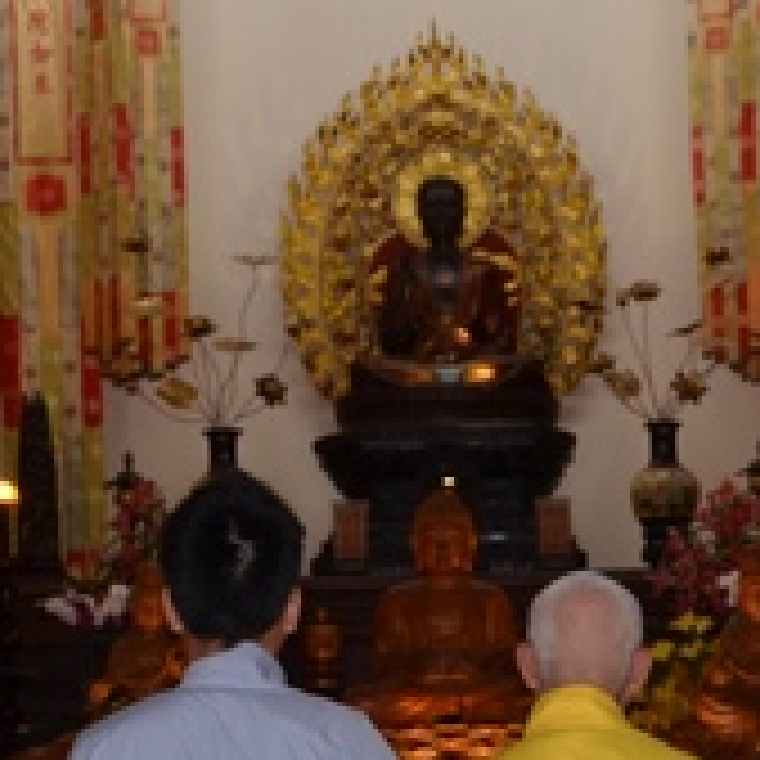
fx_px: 3403
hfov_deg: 12.6
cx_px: 778
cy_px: 857
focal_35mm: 137
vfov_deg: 12.5
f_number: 4.5
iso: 640
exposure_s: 1/60
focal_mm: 28
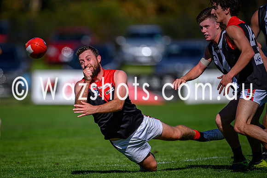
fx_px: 5098
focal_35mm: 687
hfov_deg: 3.0
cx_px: 88
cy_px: 106
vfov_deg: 2.0
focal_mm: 500
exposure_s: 1/2500
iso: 140
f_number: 4
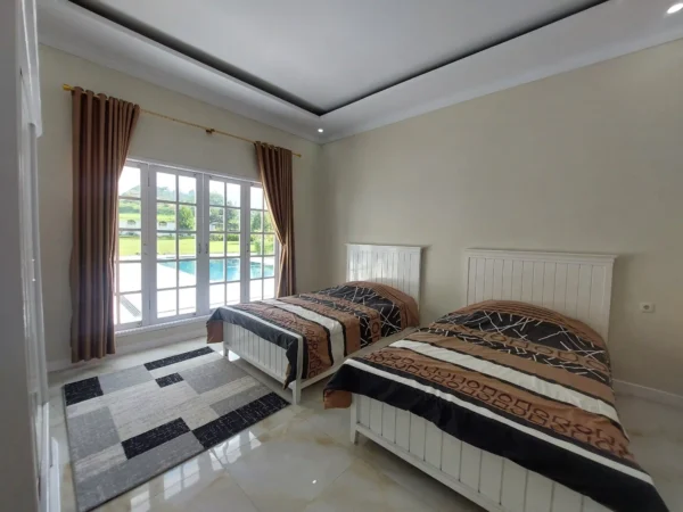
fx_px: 256
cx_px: 342
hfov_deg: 106.2
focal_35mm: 13
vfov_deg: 89.9
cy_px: 256
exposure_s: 1/225
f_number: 2.2
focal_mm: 1.74
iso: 50
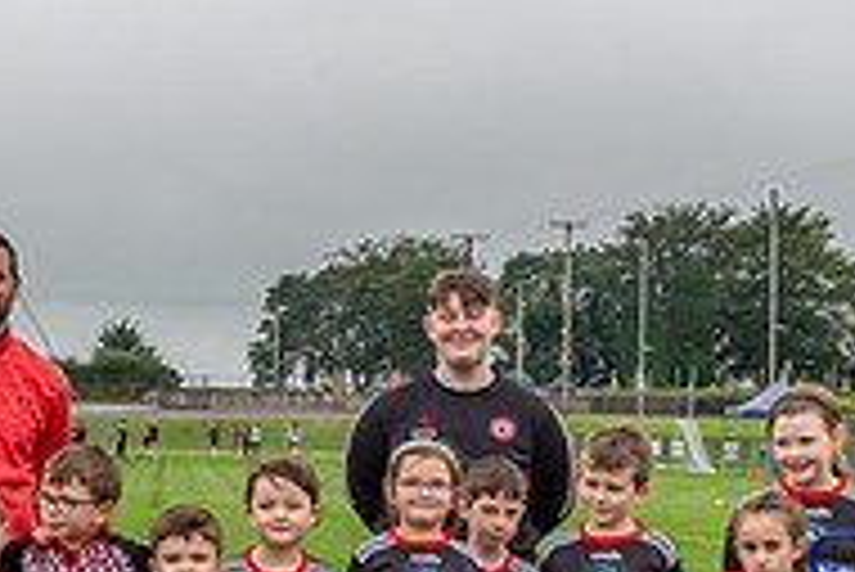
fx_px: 2709
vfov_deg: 11.9
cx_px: 333
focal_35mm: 114
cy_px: 605
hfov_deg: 17.9
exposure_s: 1/100
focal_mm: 29
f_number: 7.1
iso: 220
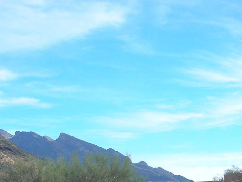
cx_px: 39
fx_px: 657
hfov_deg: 20.6
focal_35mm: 94
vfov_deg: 15.2
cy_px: 215
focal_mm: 5.8
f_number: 8.5
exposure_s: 1/95
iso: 50
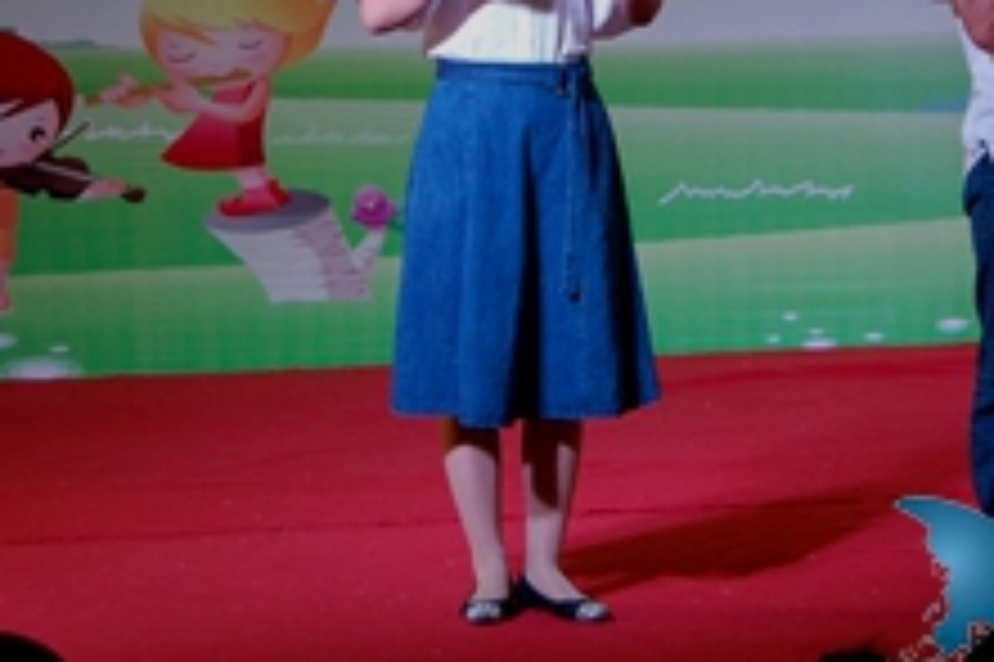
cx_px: 540
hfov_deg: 15.9
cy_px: 41
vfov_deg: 10.5
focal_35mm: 129
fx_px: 3559
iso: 400
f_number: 5
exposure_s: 1/60
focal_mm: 38
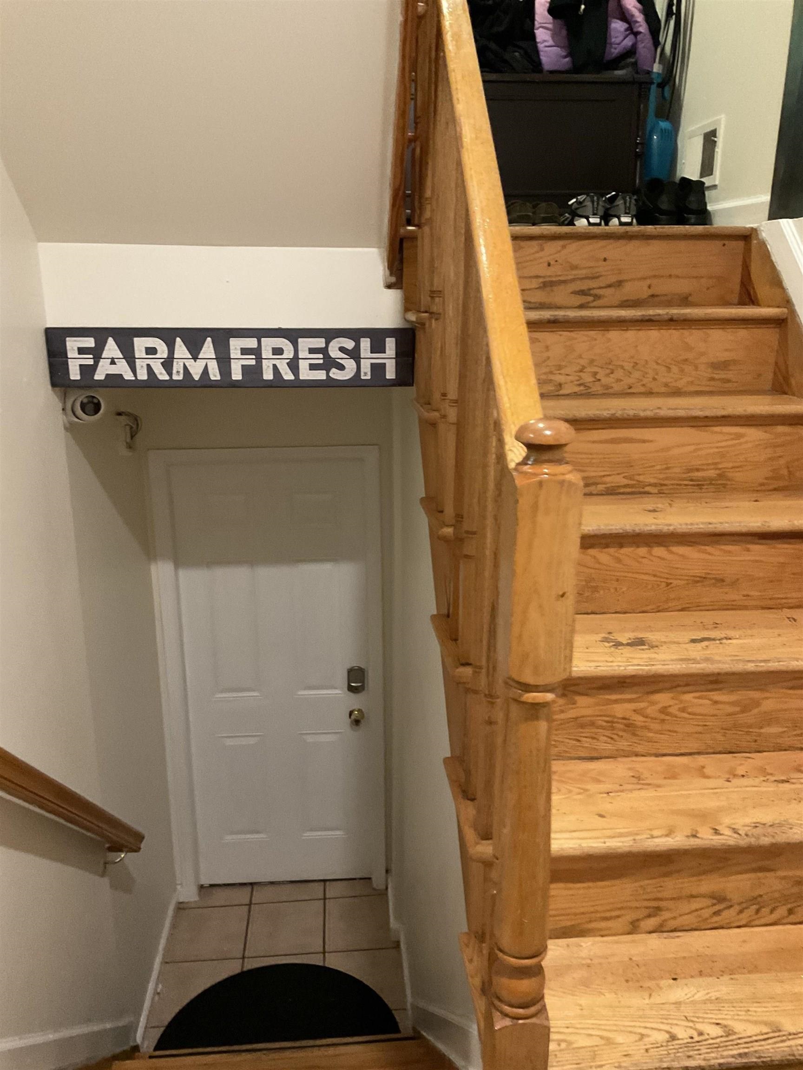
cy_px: 535
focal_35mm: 29
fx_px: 897
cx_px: 402
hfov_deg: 48.2
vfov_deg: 61.7
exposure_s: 1/30
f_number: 1.8
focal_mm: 3
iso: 400
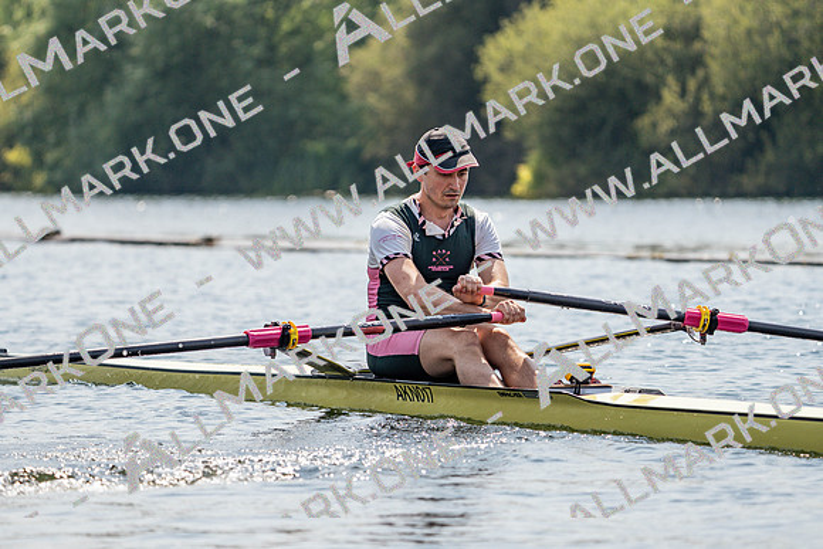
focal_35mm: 255
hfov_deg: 8.1
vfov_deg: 5.4
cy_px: 274
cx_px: 412
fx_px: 5831
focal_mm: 255
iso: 160
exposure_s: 1/1600
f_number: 5.6
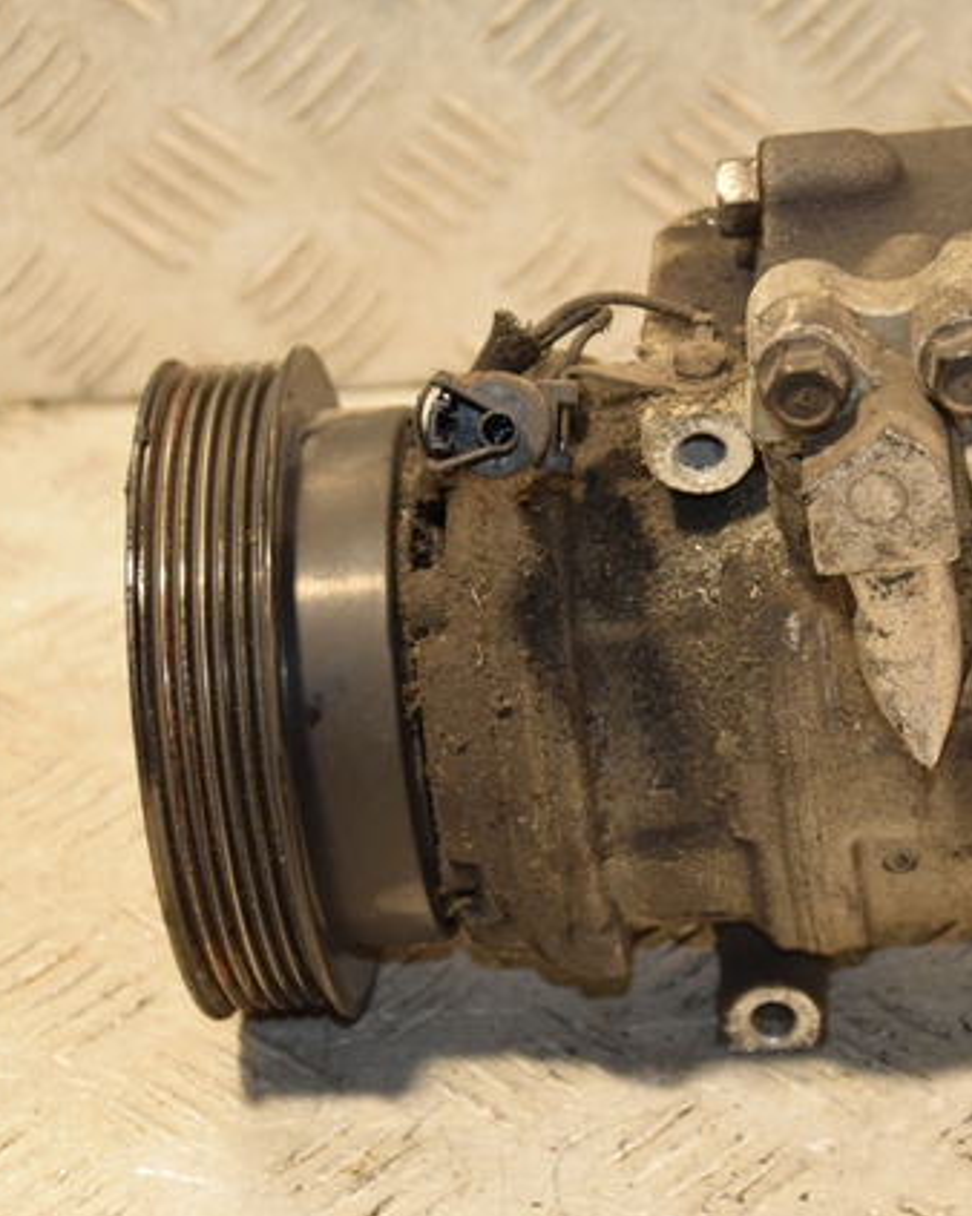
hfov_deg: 11.7
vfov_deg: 14.6
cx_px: 656
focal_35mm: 132
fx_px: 4750
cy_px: 609
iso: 800
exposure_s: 1/125
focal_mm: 62
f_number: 5.3
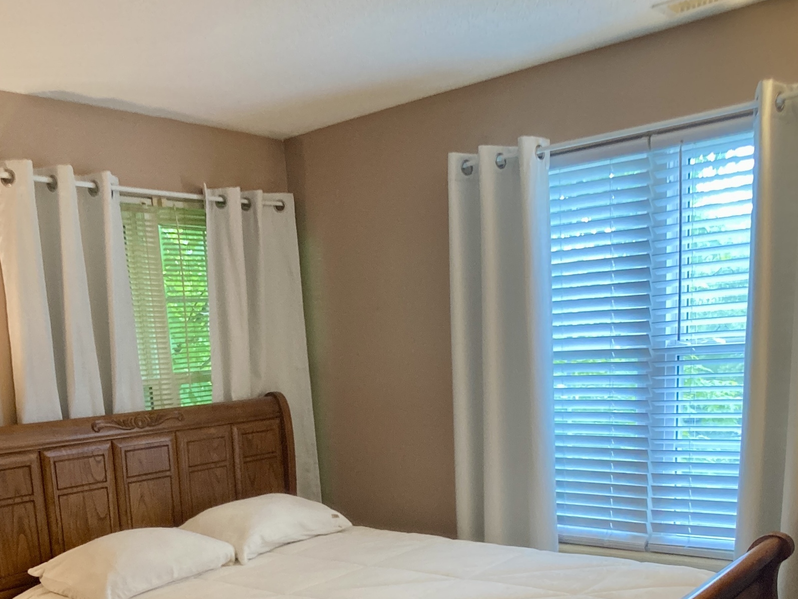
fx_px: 1245
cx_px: 320
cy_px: 551
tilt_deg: -13.2
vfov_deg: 26.1
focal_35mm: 54
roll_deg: +3.0
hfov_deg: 35.4
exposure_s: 1/60
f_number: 1.8
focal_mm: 3.99
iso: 250
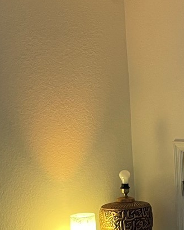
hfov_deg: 13.2
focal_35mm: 95
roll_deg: +0.4
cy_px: 177
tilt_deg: -5.7
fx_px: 646
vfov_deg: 20.0
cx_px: 405
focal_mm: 5.1
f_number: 1.6
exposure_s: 1/60
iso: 100
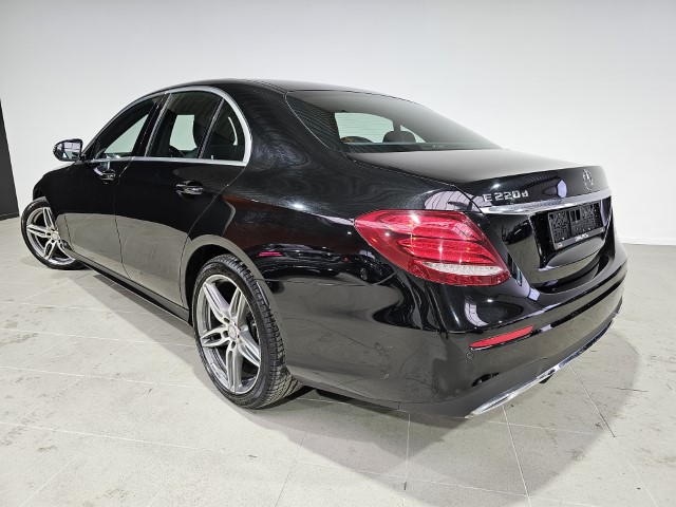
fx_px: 449
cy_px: 254
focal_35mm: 23
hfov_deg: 73.9
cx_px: 338
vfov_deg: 58.9
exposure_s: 1/100
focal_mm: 6.3
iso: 160
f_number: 1.7
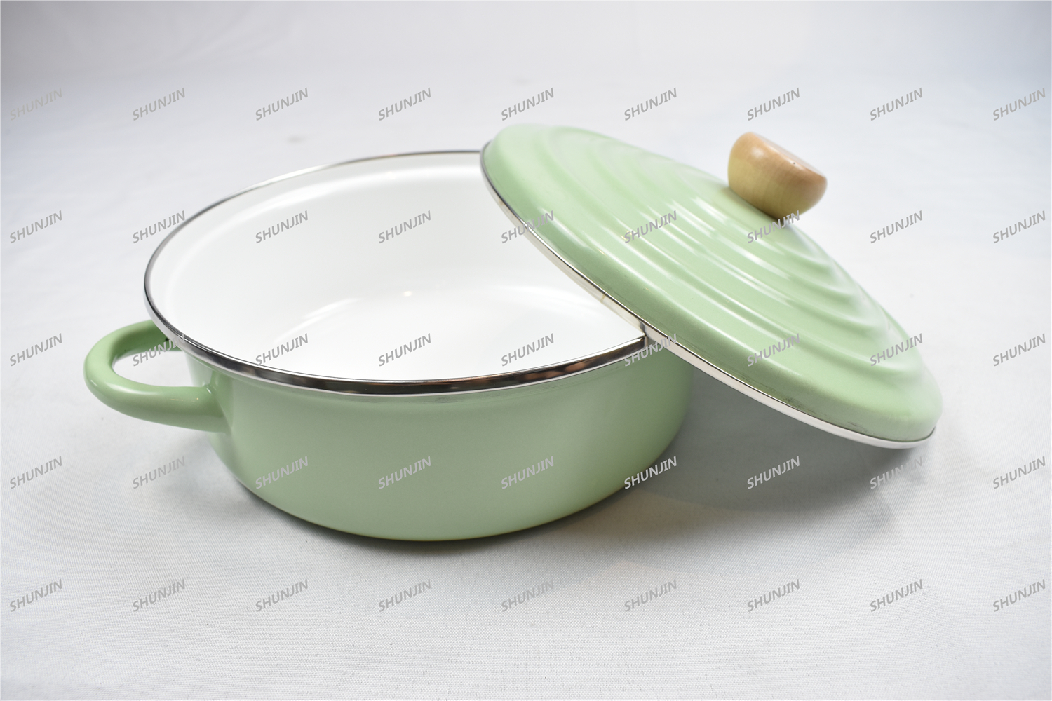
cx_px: 526
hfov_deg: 67.4
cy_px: 350
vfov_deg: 47.9
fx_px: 789
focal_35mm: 27
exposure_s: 1/60
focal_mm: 18
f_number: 5.6
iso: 400
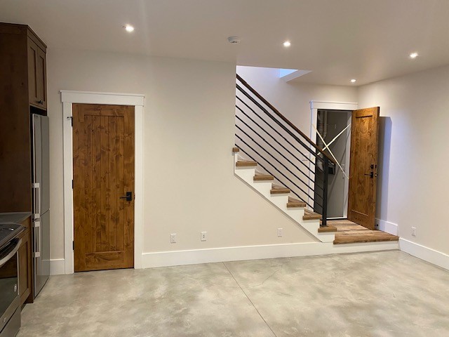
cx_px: 224
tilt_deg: -3.8
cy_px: 168
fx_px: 337
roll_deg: -1.4
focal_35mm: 26
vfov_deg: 53.1
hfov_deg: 67.3
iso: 160
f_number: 1.8
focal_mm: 4.25
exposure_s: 1/60
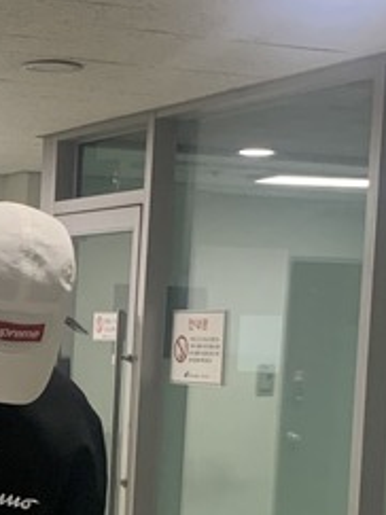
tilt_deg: -3.0
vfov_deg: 17.1
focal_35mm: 114
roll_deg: -2.7
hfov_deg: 12.6
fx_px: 1696
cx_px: -117
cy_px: 446
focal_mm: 4.25
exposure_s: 1/60
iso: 250
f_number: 1.8
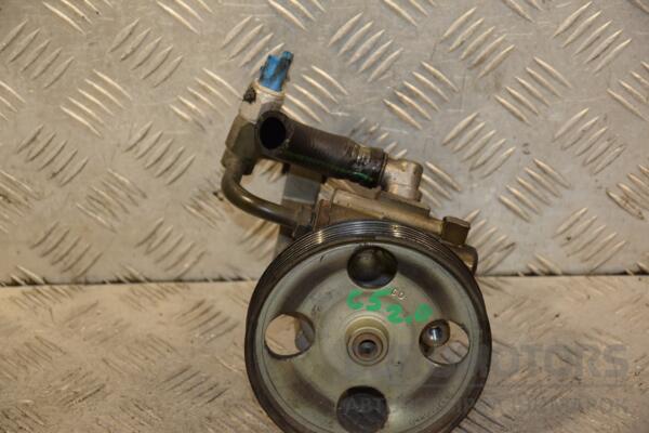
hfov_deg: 17.1
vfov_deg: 11.4
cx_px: 324
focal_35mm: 120
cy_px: 216
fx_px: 2163
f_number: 5.3
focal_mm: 80
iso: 800
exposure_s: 1/160
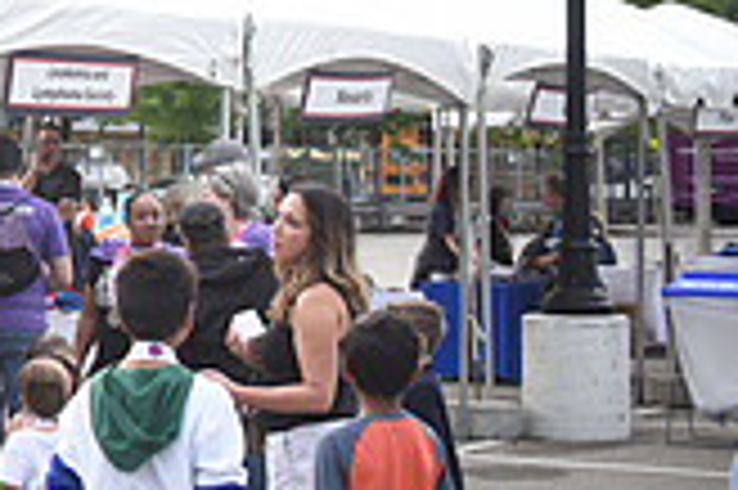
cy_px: 2
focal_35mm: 124
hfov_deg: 14.7
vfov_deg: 10.9
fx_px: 2539
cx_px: -554
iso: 1800
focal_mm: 35
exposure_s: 1/500
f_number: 4.5
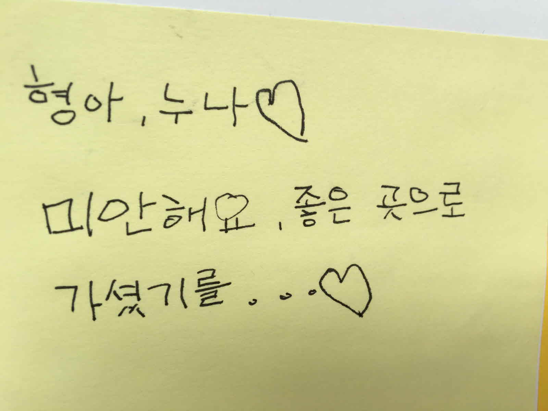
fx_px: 459
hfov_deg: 61.7
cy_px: 206
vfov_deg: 48.2
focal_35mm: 29
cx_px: 274
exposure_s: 1/120
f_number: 2.2
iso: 32
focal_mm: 4.15
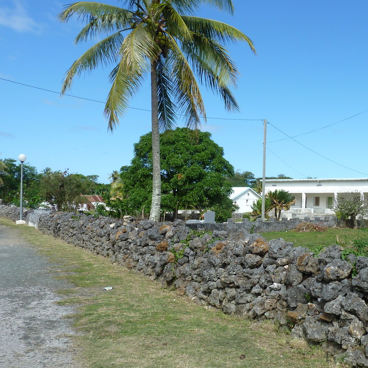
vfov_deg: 45.9
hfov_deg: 44.8
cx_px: 268
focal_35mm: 36
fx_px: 433
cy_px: 208
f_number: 4.5
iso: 80
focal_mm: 4.1
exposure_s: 1/400
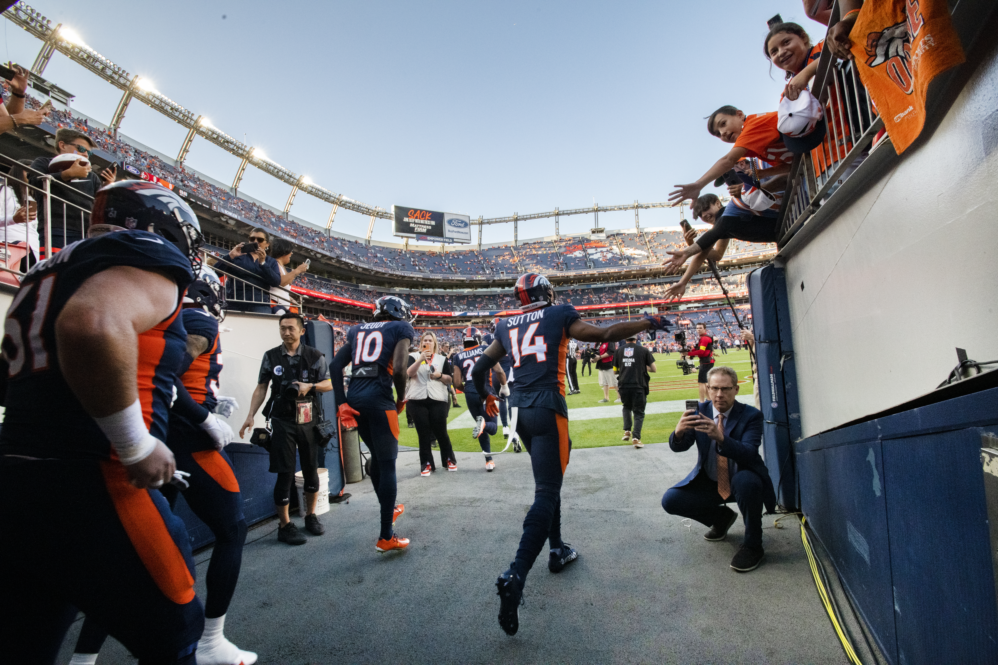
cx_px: 499
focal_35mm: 17
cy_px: 332
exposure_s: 1/500
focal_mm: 17
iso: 3200
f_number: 18
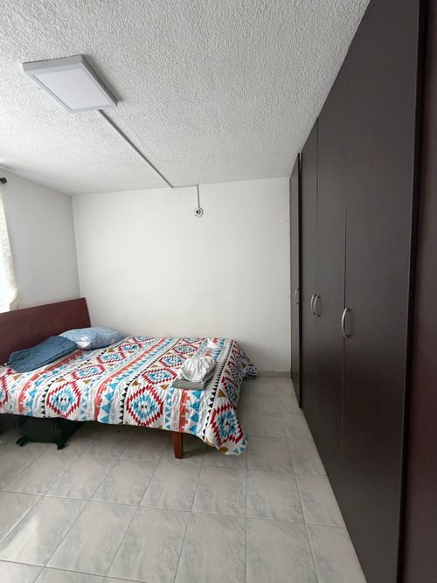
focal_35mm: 14
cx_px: 218
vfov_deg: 102.1
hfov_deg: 85.7
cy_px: 292
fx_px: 236
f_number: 2.2
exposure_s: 1/121
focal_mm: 2.22
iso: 250
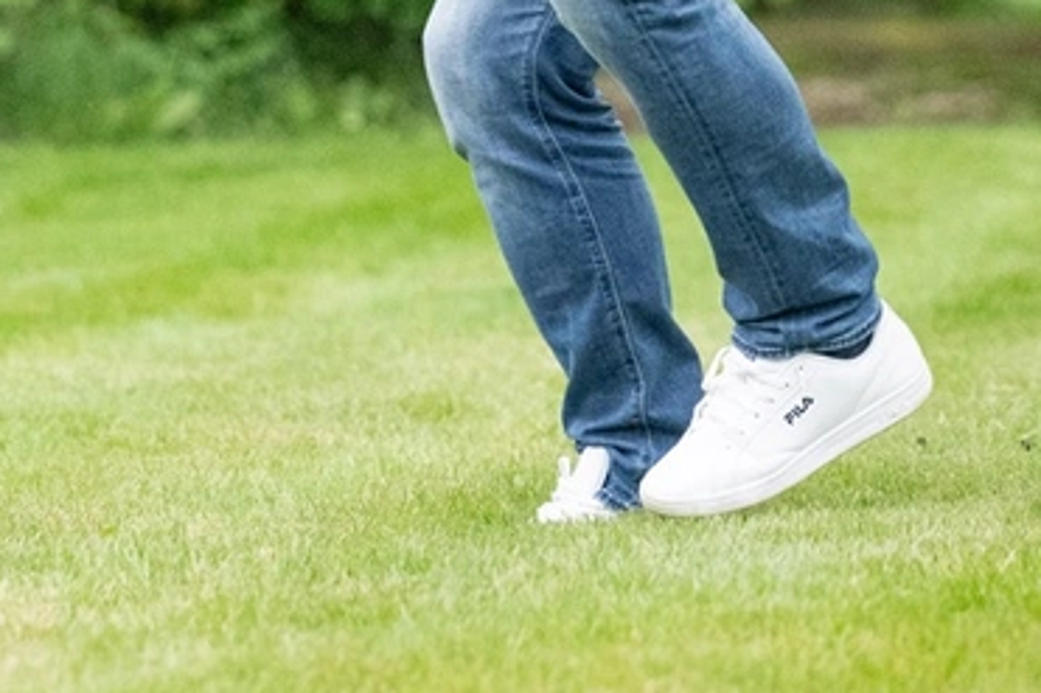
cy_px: -168
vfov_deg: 3.1
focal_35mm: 436
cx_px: 199
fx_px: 12601
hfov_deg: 4.7
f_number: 2.8
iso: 1600
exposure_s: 1/12800
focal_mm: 101
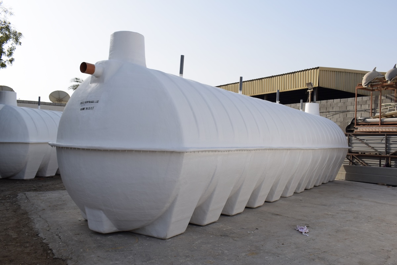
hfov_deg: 61.9
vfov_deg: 43.6
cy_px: 132
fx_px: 331
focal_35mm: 30
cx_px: 198
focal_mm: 20
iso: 125
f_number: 9
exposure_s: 1/320
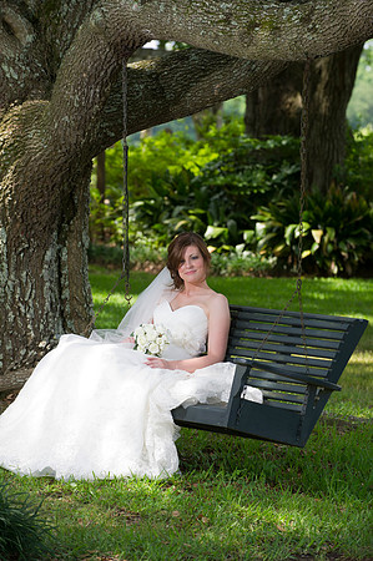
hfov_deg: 8.1
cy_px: 280
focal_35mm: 170
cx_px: 186
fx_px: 2648
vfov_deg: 12.1
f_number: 5.6
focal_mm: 170
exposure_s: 1/250
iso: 500
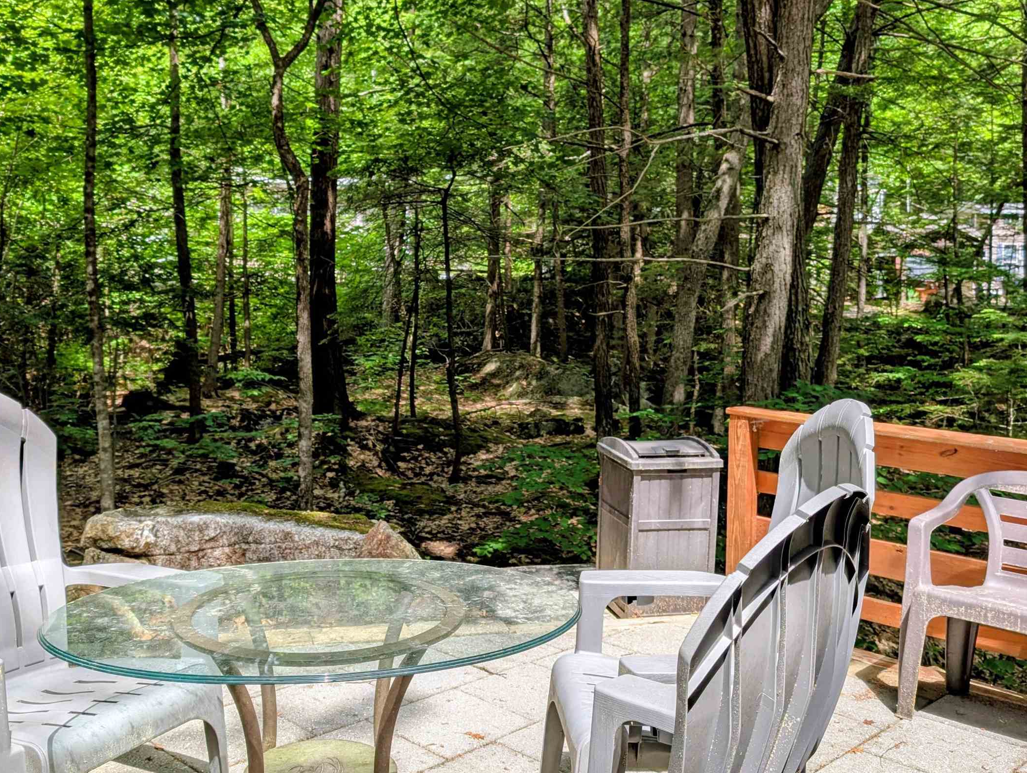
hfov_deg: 52.5
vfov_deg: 40.7
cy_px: 328
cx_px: 477
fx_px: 1040
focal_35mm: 35
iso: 20
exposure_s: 1/221
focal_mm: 6.9
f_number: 1.68
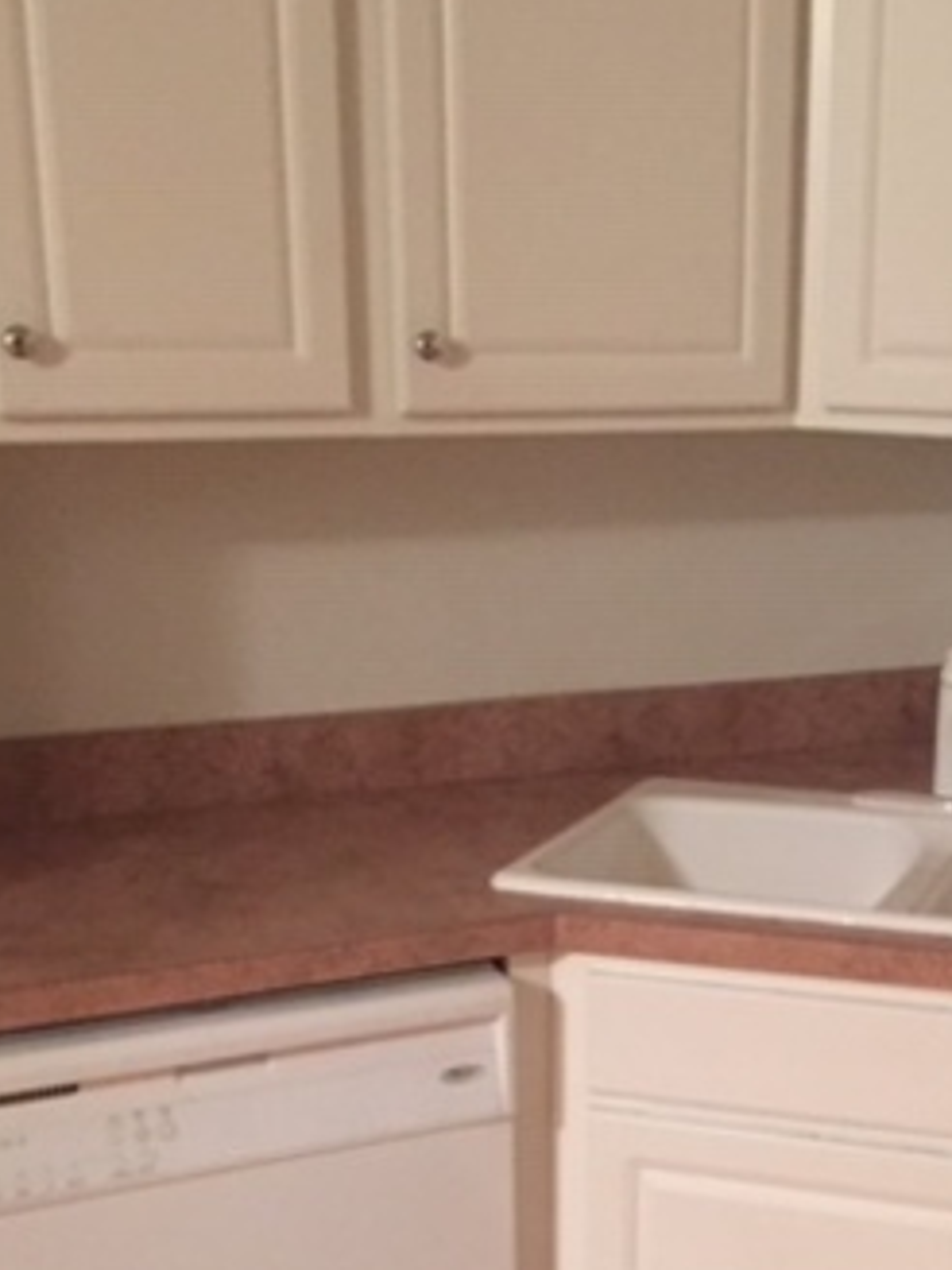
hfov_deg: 24.5
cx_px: 735
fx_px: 2163
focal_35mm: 59
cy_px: 1009
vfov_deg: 31.9
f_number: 2.2
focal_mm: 4.15
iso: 250
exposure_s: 1/15
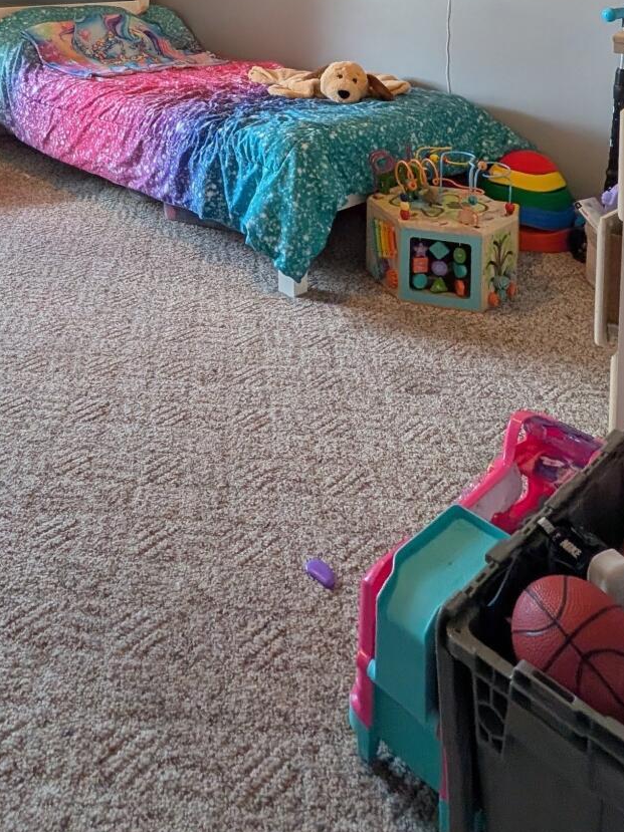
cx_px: 141
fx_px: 698
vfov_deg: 49.0
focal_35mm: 29
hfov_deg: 46.1
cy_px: -22
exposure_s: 1/60
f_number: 1.7
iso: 56
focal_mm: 2.02
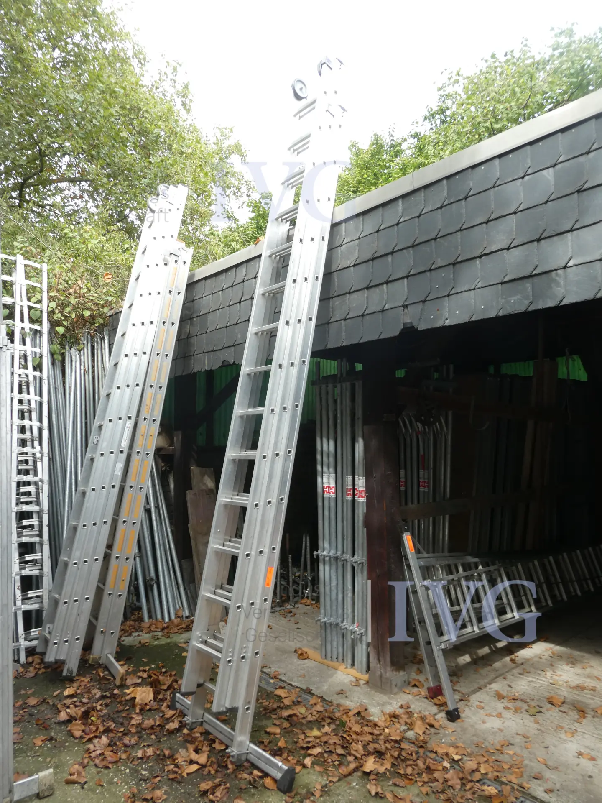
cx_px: 301
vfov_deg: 71.6
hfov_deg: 56.8
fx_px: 557
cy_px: 402
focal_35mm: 24
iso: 80
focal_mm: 4.3
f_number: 3.3
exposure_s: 1/160
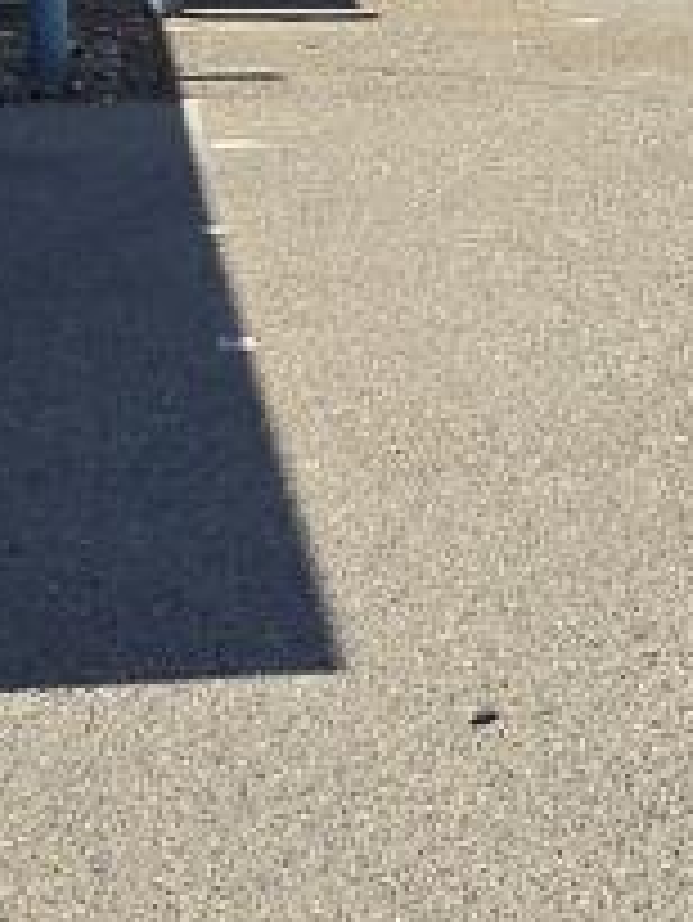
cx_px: 612
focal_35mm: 95
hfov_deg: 15.4
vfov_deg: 19.0
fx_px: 2533
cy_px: -313
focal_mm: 2.2
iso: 50
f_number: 2.2
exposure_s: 1/2397
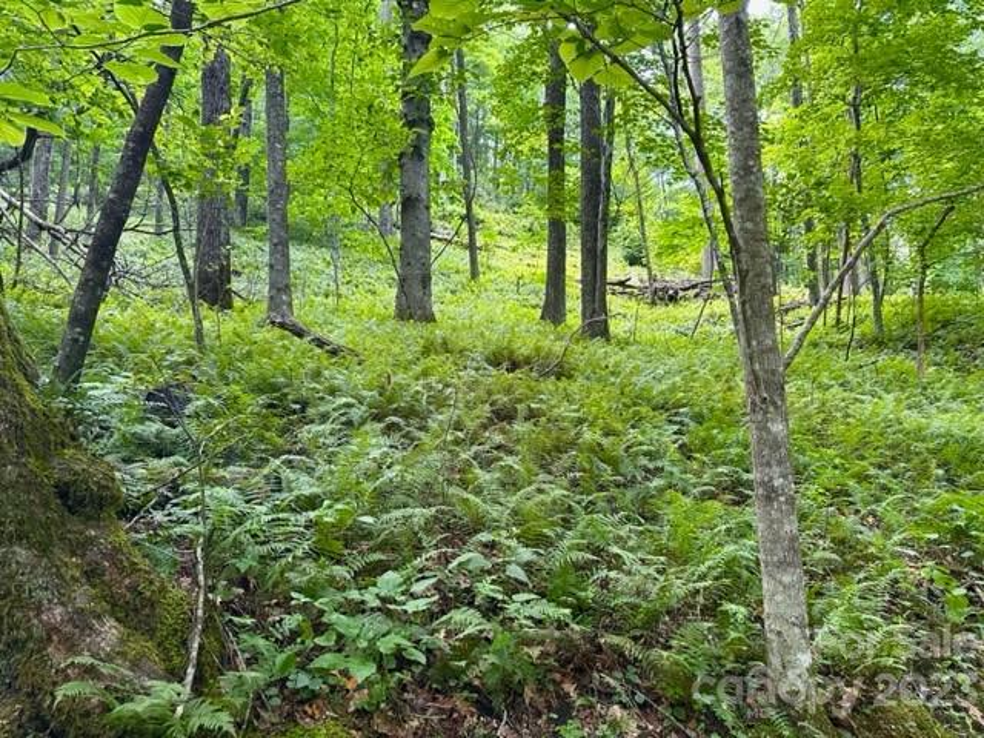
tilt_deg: +6.8
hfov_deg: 71.6
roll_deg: +1.3
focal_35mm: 24
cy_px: 369
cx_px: 492
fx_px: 682
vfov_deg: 56.8
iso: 250
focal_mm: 6.86
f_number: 1.78
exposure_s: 1/84
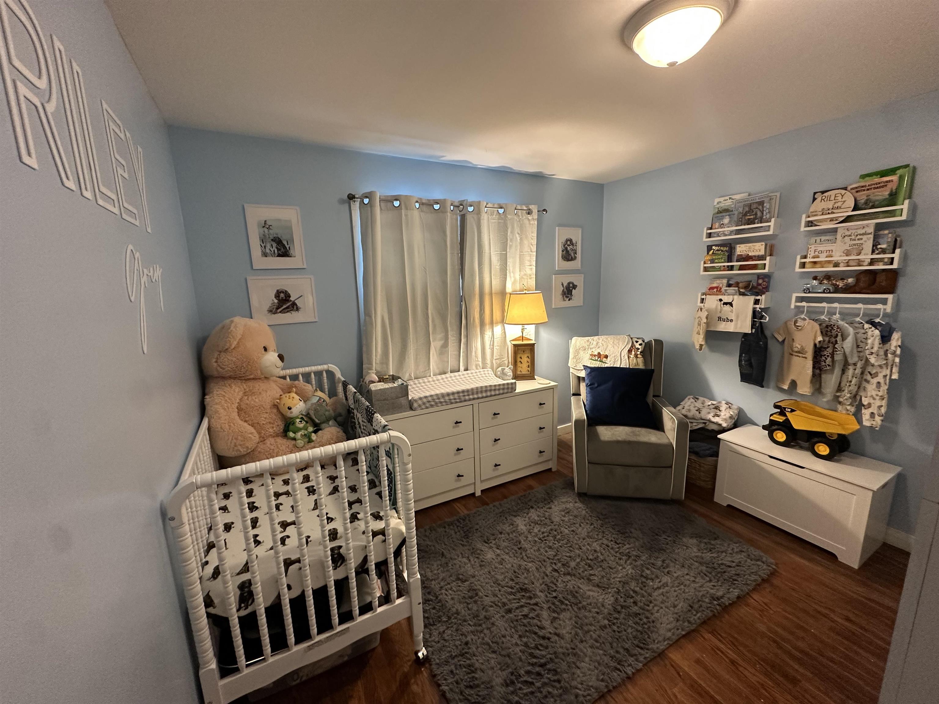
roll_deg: +2.4
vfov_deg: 85.7
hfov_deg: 102.1
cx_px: 470
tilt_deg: -9.5
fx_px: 380
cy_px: 352
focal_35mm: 14
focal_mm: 2.22
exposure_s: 1/60
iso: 320
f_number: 2.2
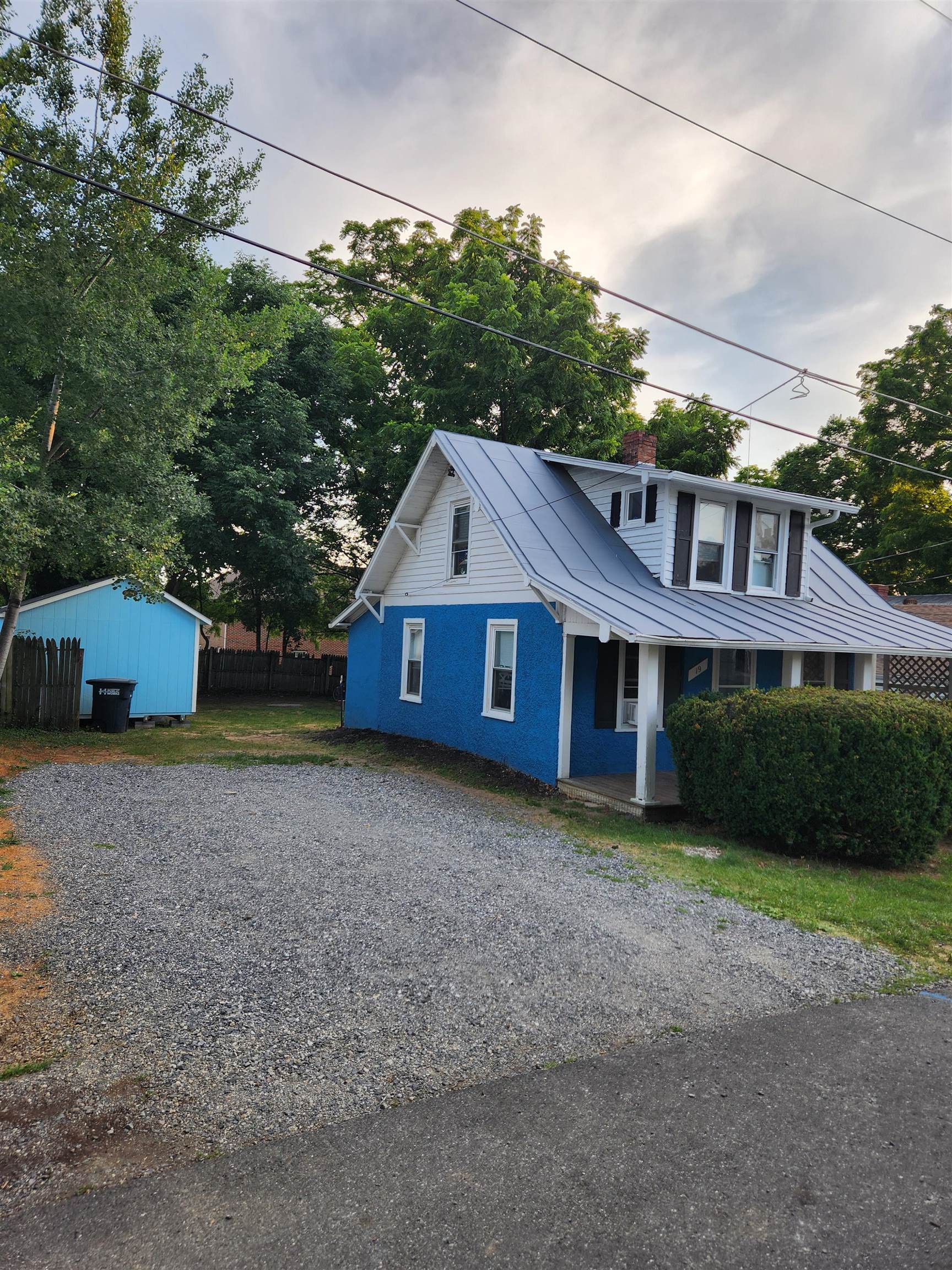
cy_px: 635
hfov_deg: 58.9
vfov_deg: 73.9
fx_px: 843
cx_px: 476
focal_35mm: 23
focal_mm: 5.4
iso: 20
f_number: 1.8
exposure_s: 1/235
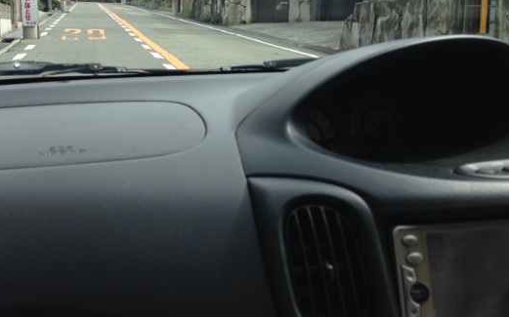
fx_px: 596
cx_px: 200
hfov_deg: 45.9
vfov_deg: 29.5
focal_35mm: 43
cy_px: 91
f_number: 2.4
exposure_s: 1/763
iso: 50
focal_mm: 4.13
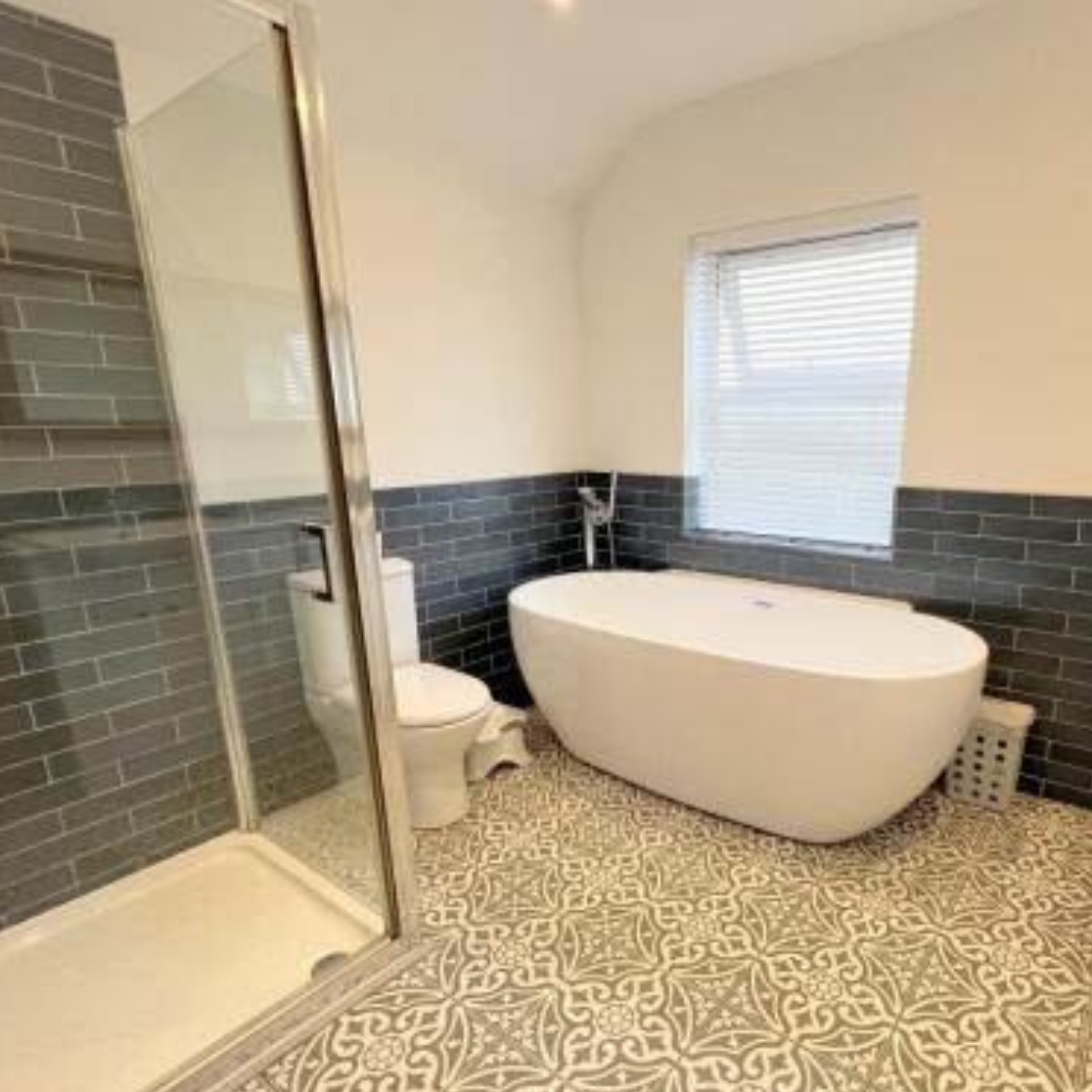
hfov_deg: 79.2
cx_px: 682
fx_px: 642
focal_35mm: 18
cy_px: 594
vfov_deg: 80.5
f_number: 1.8
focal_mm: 1.57
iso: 100
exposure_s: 1/100
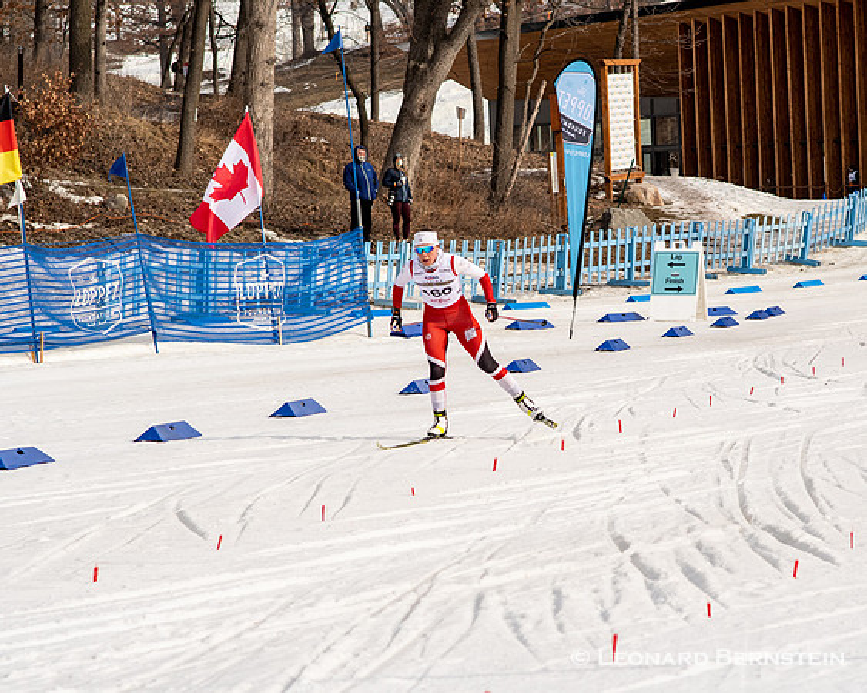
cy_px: 397
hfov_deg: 11.7
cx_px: 532
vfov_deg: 9.4
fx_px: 4225
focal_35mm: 165
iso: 400
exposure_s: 1/2000
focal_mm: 85
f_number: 5.6
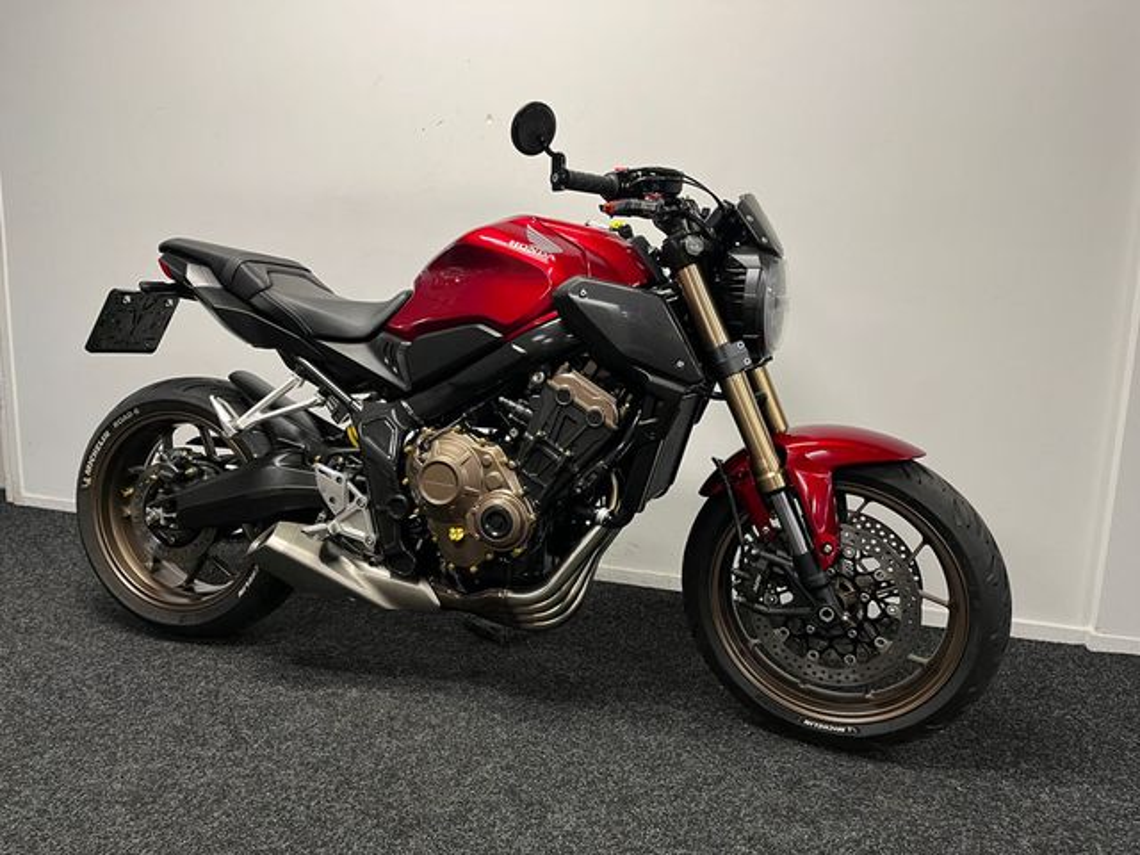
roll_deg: +0.1
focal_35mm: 26
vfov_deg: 53.1
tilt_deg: -9.9
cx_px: 570
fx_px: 856
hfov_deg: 67.3
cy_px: 428
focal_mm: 5.1
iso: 100
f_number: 1.6
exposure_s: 1/50
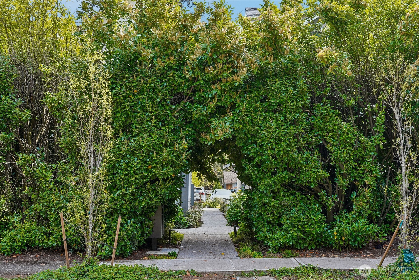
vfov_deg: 31.9
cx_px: 210
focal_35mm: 42
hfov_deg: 46.4
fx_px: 489
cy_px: 140
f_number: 8
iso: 400
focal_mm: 28
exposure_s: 1/90
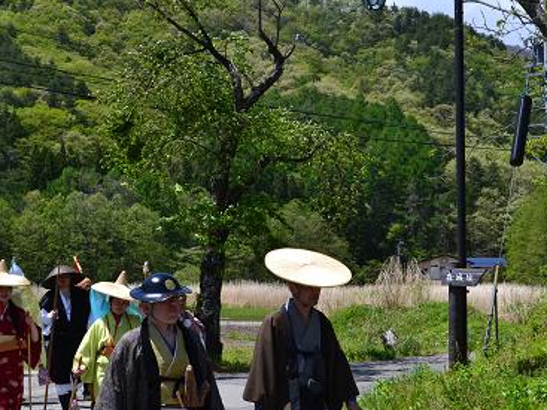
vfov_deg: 25.2
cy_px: 222
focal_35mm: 58
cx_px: 296
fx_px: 916
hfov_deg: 33.2
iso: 400
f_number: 11
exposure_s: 1/400
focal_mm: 32
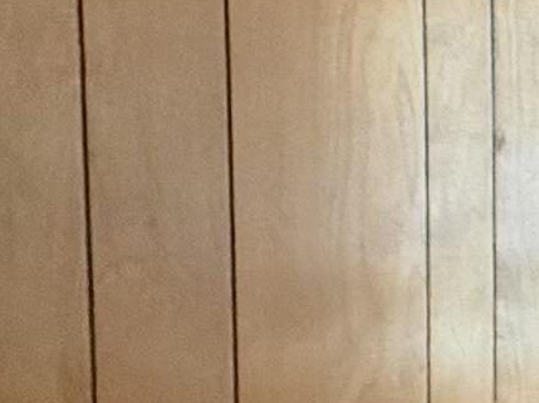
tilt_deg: -4.4
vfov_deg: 15.0
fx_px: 1525
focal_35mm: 98
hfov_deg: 13.2
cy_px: 272
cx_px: 1390
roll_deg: -2.2
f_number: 2.2
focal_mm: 2.22
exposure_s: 1/60
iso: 320
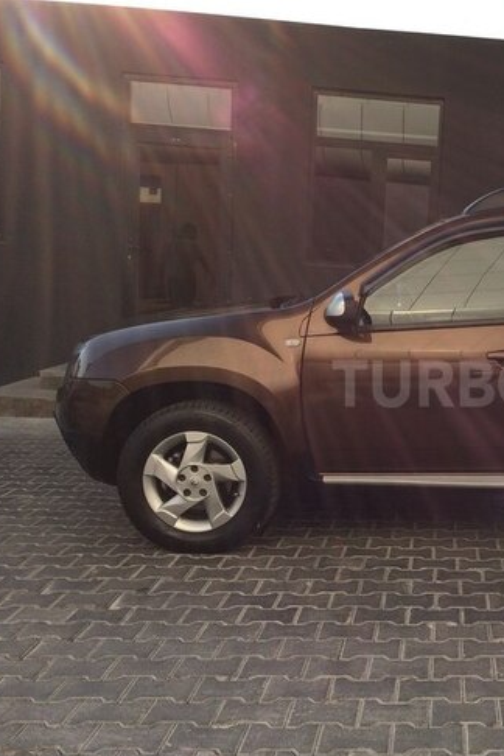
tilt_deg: -7.8
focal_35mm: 41
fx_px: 861
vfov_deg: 47.4
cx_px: 492
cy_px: 383
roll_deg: -3.5
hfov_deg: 30.6
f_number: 2.2
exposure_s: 1/1642
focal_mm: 4.15
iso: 32
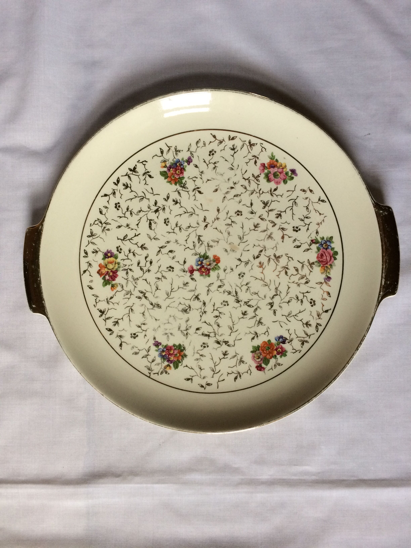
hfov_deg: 48.2
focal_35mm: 29
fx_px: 459
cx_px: 206
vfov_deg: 61.7
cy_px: 274
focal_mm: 4.15
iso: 80
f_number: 2.2
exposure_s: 1/33
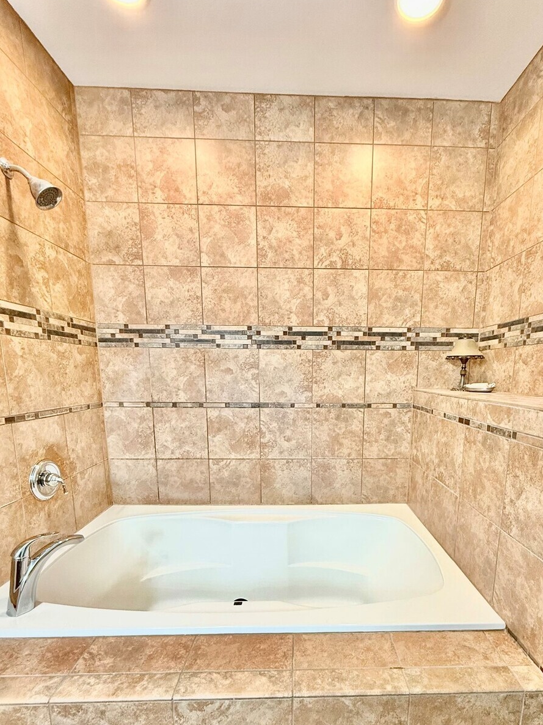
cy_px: 436
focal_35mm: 17
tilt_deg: -9.5
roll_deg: -0.3
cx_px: 310
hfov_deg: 74.3
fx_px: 356
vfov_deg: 89.8
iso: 250
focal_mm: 2.22
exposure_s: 1/60
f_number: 2.2
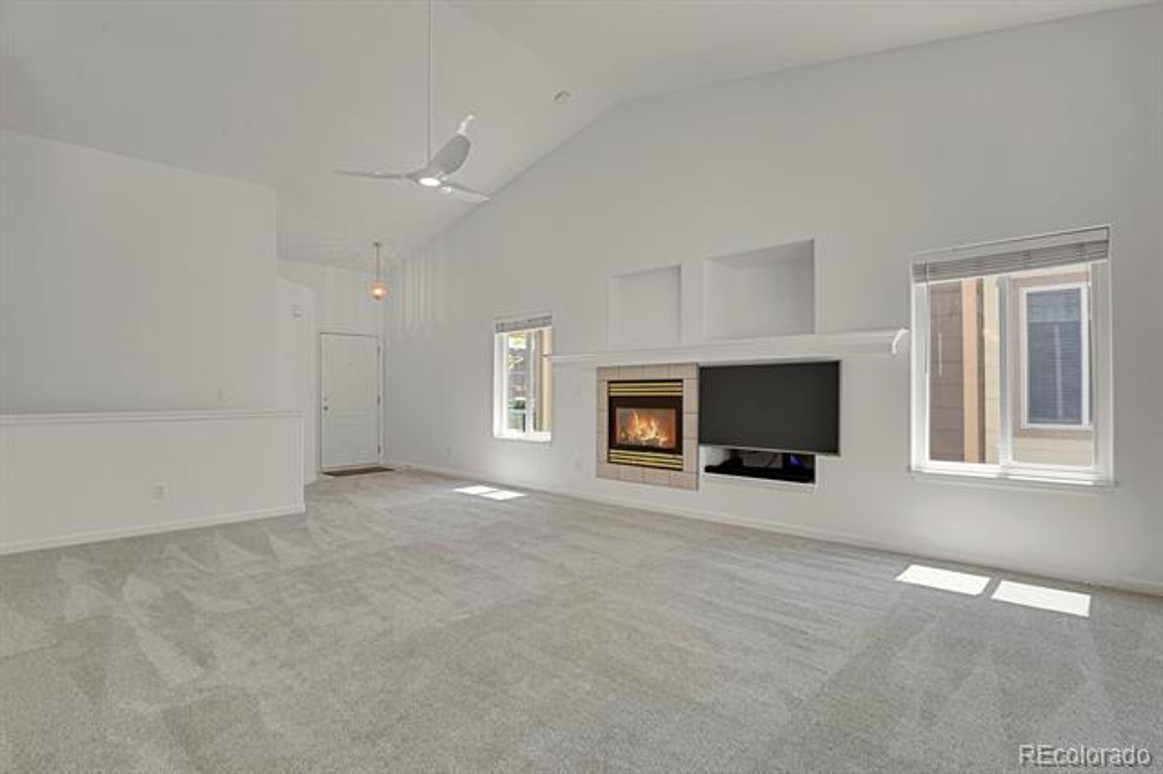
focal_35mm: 17
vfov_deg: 70.4
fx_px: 549
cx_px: 582
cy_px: 387
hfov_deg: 93.3
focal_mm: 17
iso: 250
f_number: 8
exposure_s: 1/1.67
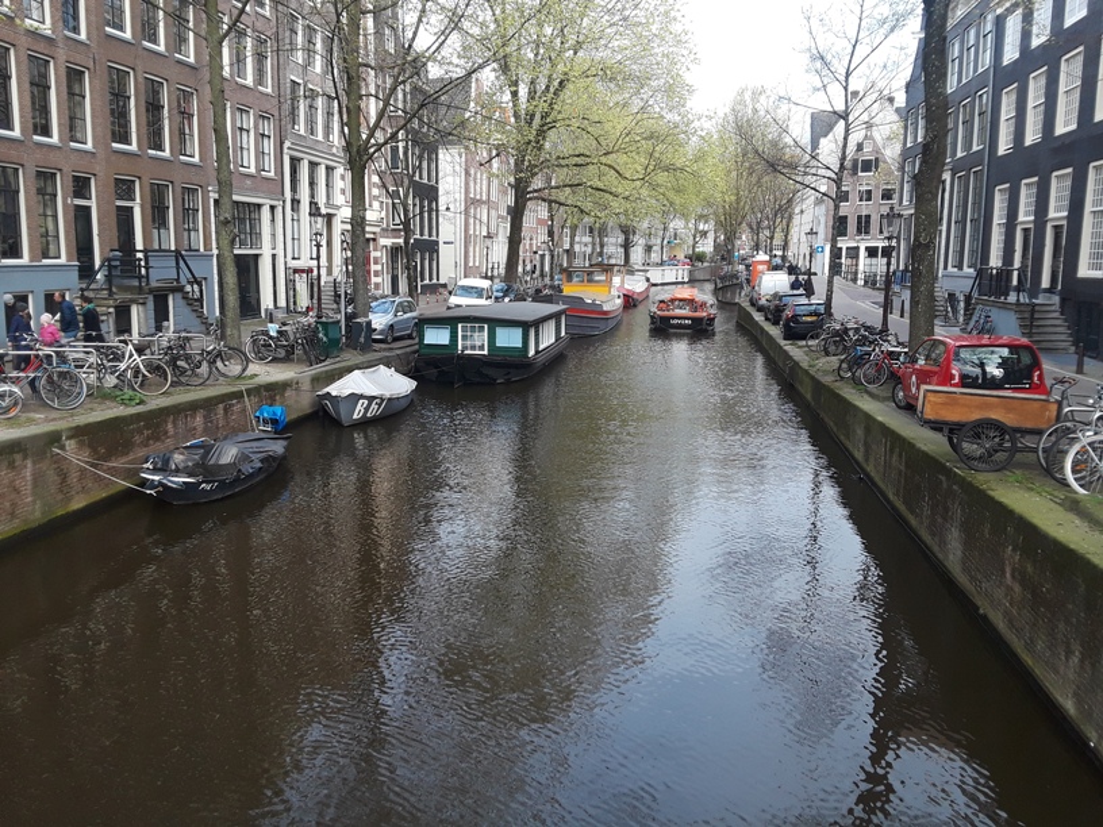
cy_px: 414
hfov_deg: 63.4
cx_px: 552
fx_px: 892
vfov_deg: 49.7
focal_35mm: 28
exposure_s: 1/120
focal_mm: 2.9
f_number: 1.9
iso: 50
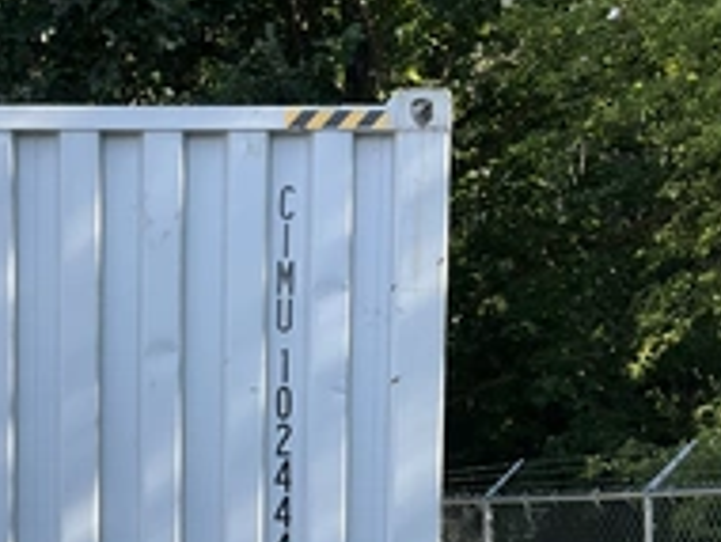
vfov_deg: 23.0
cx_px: 80
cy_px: 561
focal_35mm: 61
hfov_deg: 30.3
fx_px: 1272
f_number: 1.8
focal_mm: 3
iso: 25
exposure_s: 1/412
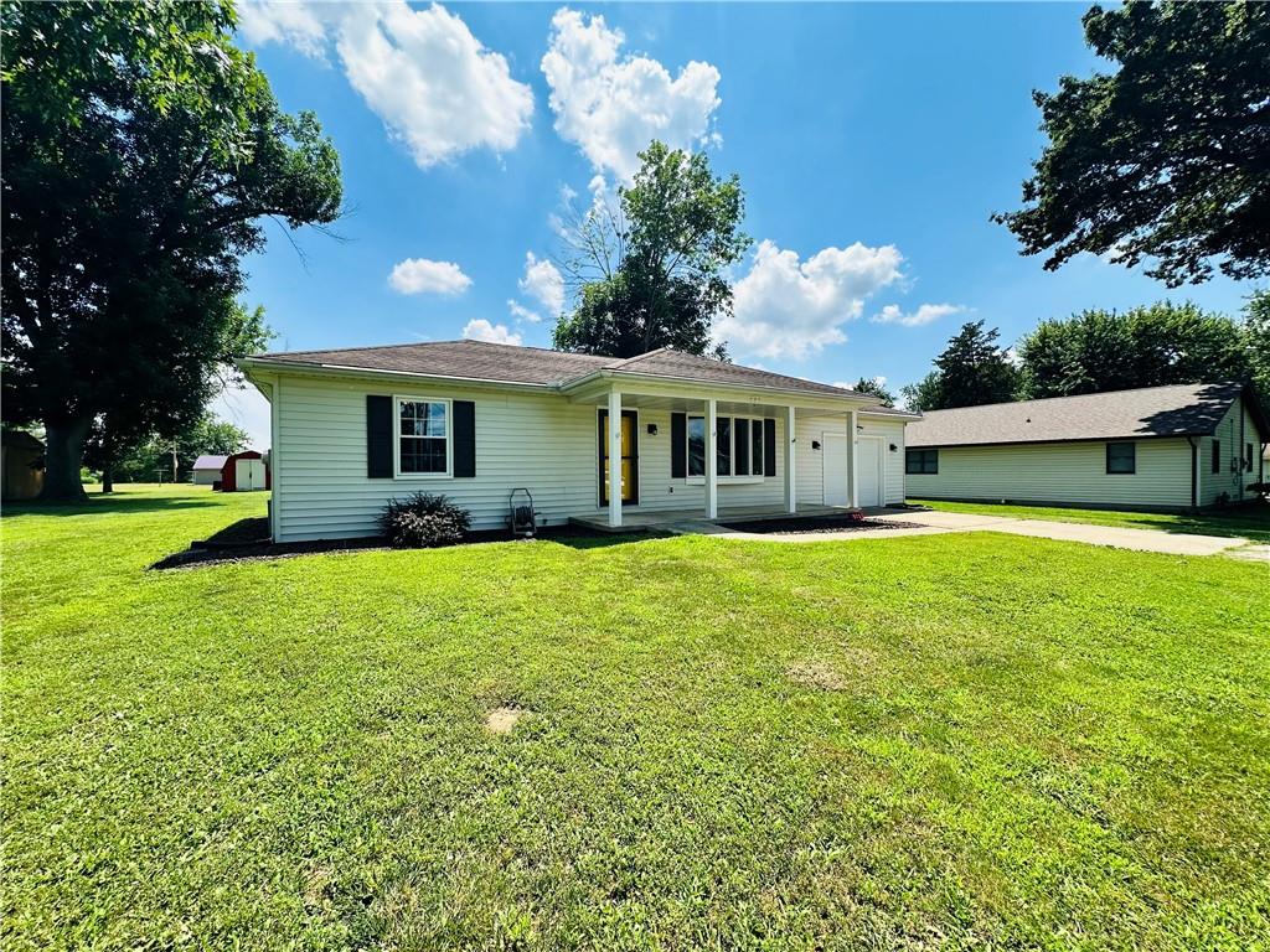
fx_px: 514
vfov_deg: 85.7
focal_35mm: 14
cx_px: 635
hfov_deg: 102.1
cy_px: 476
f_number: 2.2
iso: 50
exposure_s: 1/1715
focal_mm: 2.22
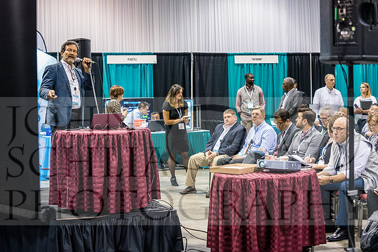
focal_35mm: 70
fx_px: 735
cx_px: 189
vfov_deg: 19.5
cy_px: 126
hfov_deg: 28.8
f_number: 3.5
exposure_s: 1/160
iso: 3200
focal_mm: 70
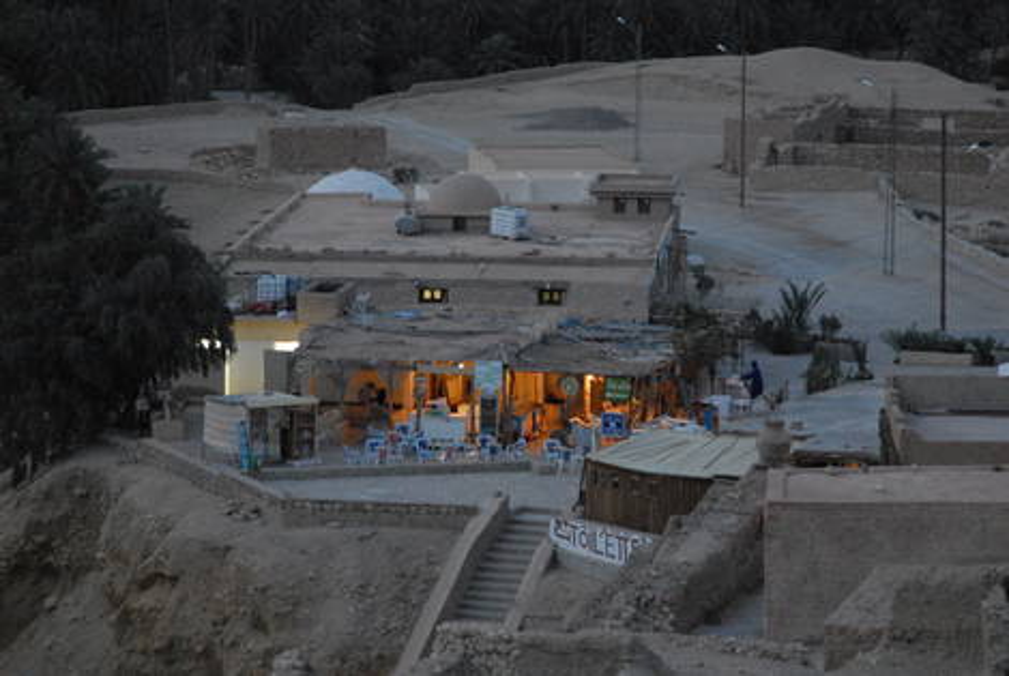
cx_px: 504
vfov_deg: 7.7
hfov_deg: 11.4
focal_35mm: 180
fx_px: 5053
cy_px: 338
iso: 1600
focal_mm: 120
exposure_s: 1/8
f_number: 5.6
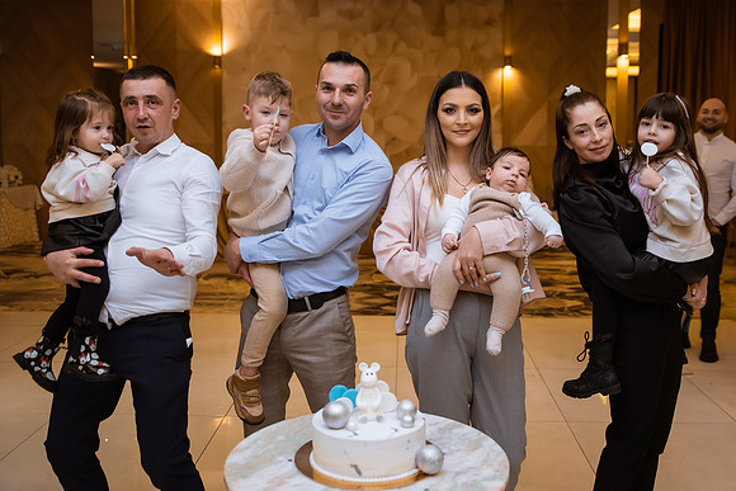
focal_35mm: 37
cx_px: 387
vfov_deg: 35.7
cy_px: 207
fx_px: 760
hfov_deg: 51.7
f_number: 2.8
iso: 1600
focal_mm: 32
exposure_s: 1/160
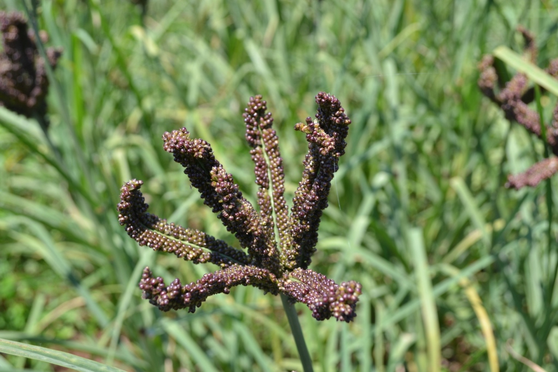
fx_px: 744
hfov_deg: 41.1
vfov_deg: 28.1
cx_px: 279
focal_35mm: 48
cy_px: 186
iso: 100
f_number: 5.6
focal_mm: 32
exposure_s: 1/125
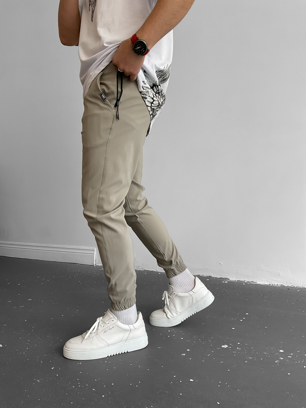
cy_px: 204
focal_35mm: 29
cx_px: 153
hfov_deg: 48.2
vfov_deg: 61.7
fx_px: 342
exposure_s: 1/120
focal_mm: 3
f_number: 1.8
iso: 64
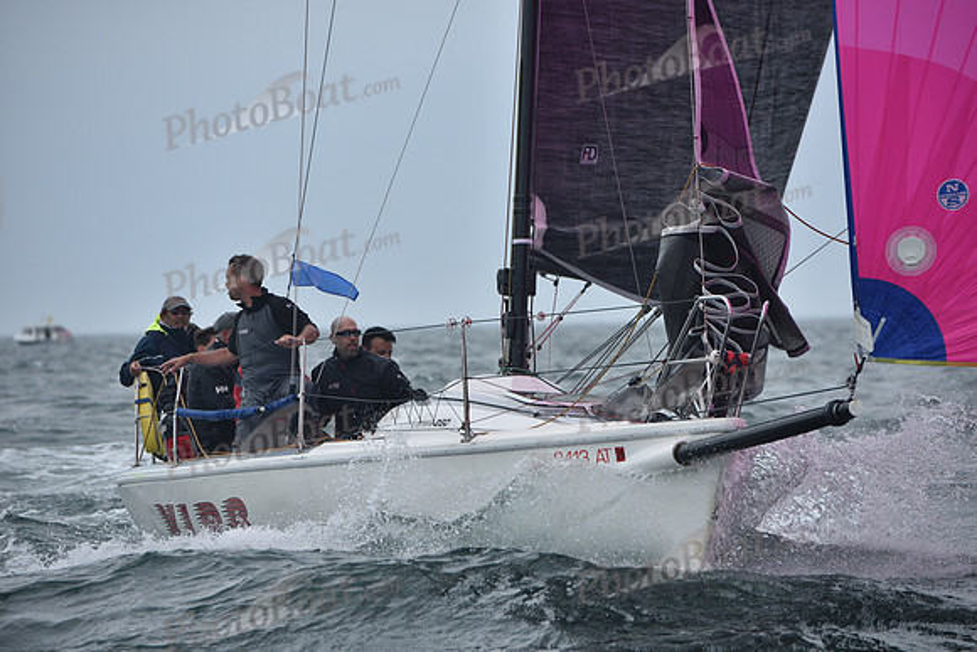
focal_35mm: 200
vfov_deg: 6.9
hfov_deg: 10.3
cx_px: 488
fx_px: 5429
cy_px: 326
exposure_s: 1/1250
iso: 320
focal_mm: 200
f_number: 5
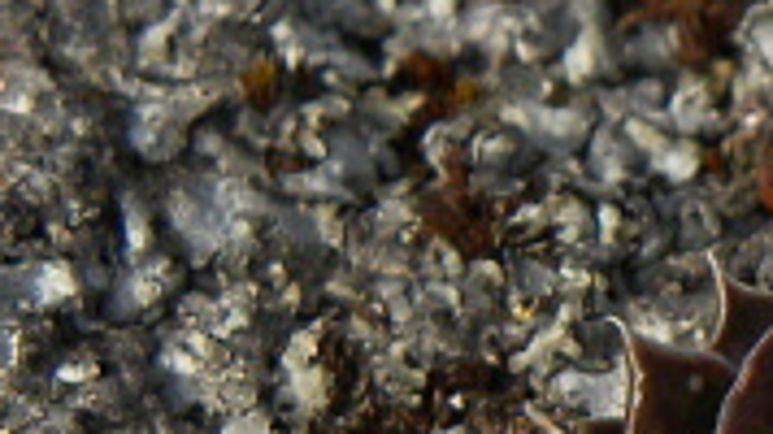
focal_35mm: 225
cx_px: 1516
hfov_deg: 9.0
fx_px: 4610
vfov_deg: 5.3
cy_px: 755
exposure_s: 1/640
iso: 100
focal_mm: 8.2
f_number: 3.5
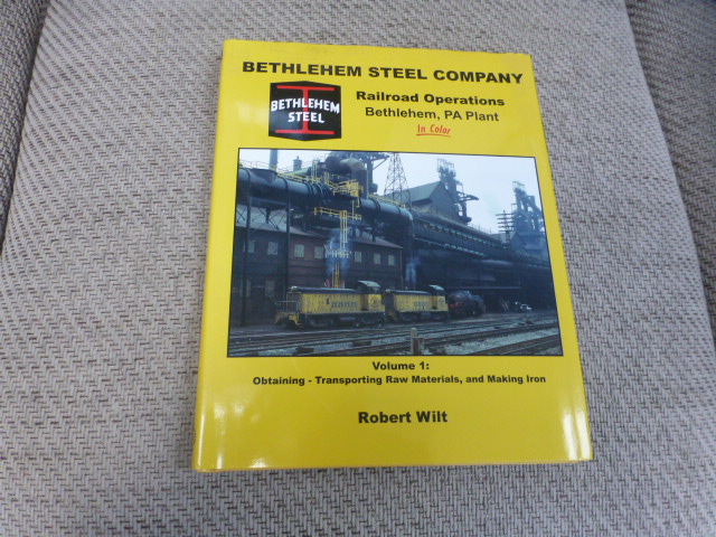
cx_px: 358
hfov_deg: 71.6
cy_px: 268
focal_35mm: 24
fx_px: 496
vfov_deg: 56.8
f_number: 3.3
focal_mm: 4.3
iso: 400
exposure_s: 1/25
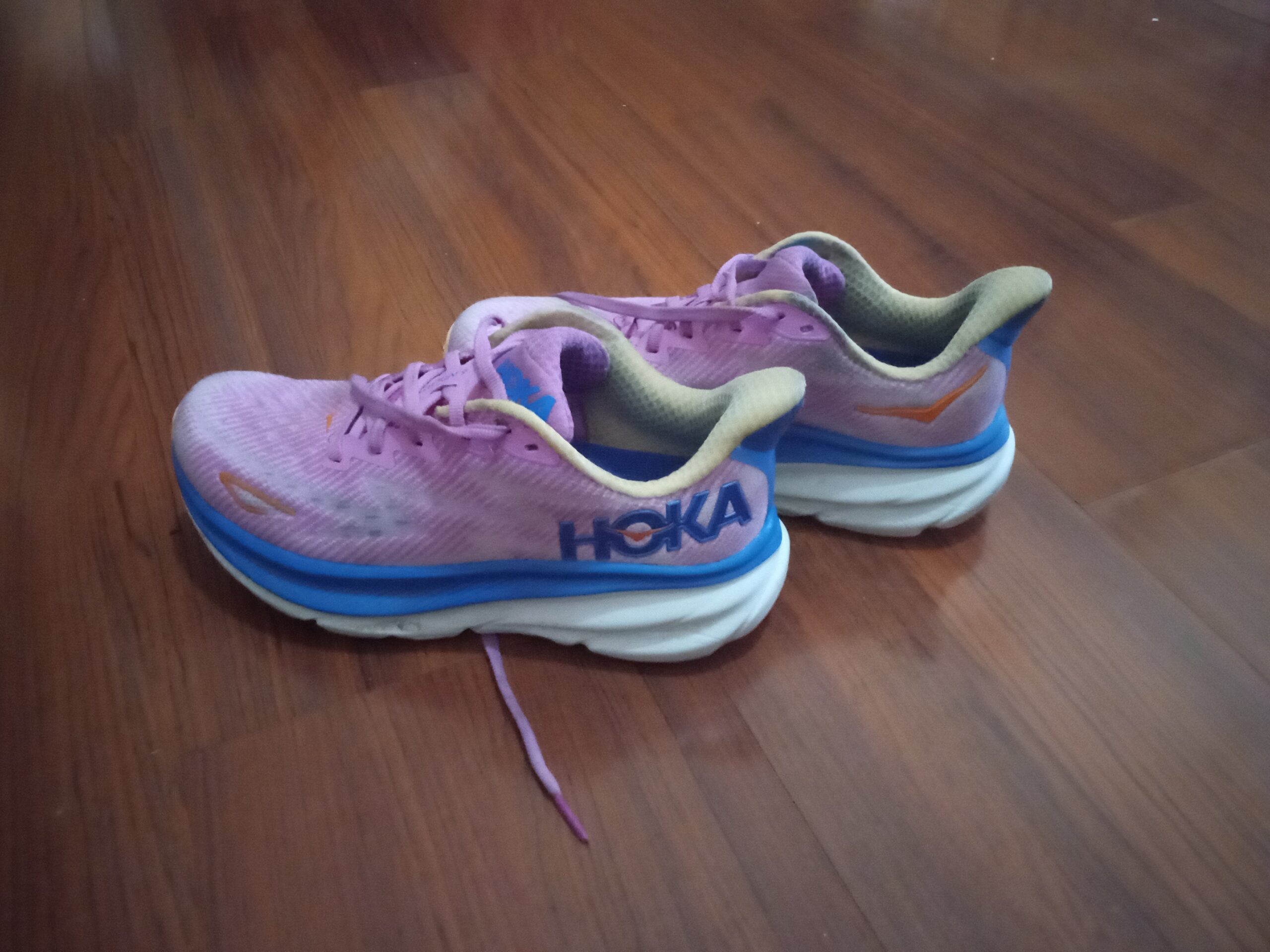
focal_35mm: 28
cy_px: 476
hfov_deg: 63.4
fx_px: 1027
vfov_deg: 49.7
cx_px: 635
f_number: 2.2
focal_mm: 3.71
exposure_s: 1/13.3
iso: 4825
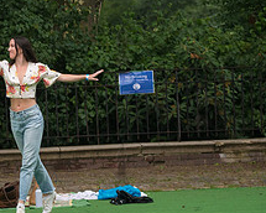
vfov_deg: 5.1
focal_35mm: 304
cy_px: 105
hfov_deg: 6.3
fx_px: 2393
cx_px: -38
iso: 1600
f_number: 5
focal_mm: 120
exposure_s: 1/160
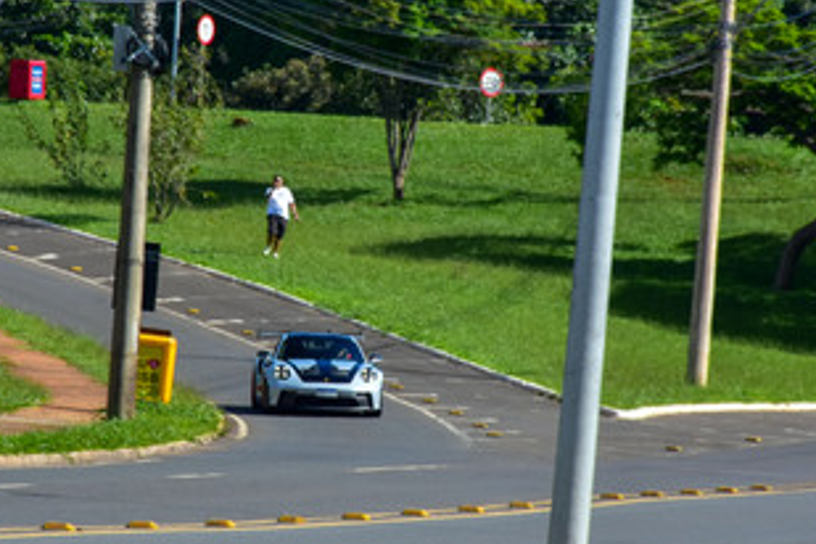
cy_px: 242
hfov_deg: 6.1
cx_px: 304
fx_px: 7706
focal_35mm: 340
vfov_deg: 4.0
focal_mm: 140
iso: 100
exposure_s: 1/60
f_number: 14
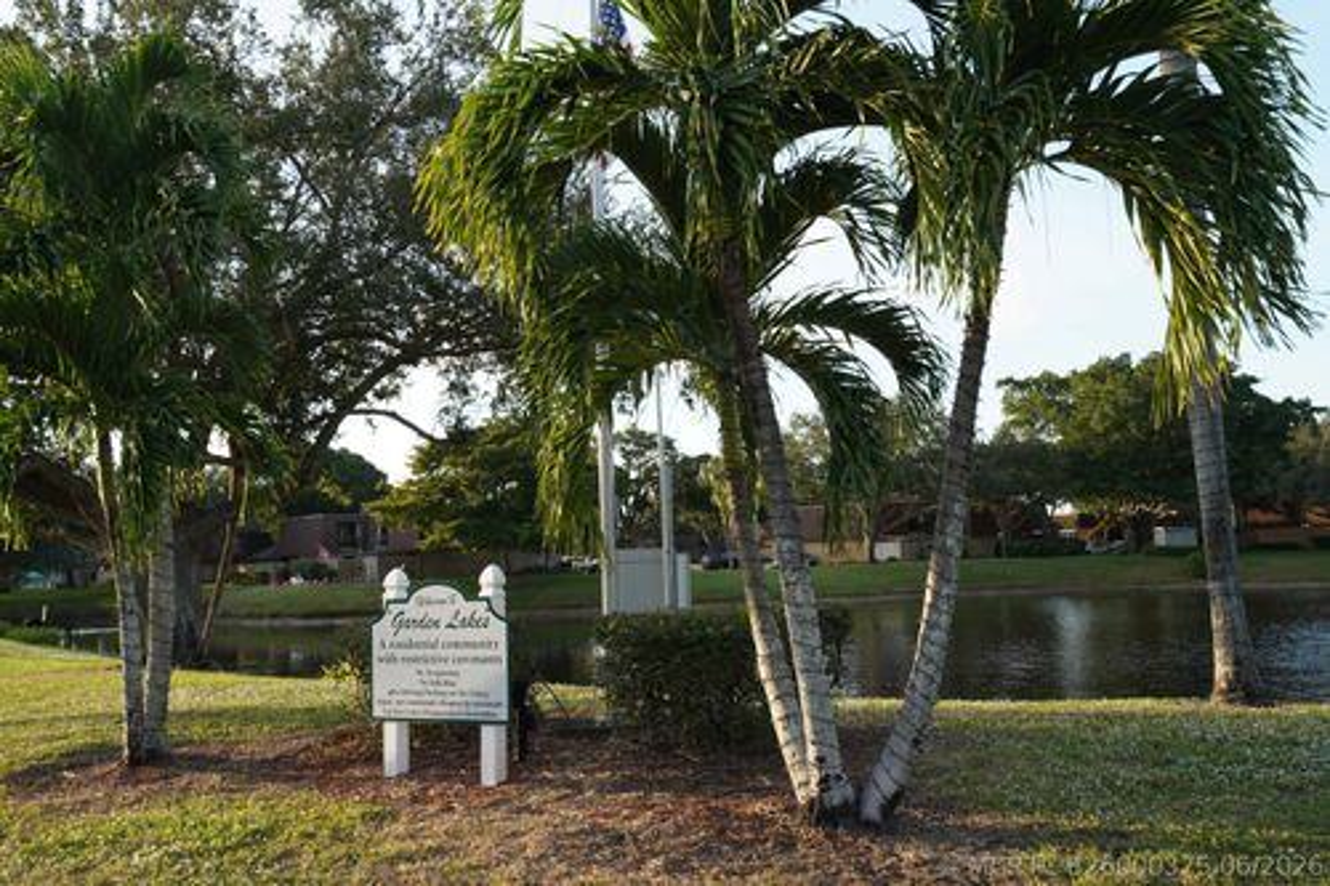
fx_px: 1293
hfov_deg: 54.5
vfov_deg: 37.8
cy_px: 443
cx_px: 665
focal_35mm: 35
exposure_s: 1/40
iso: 200
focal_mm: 35
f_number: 11
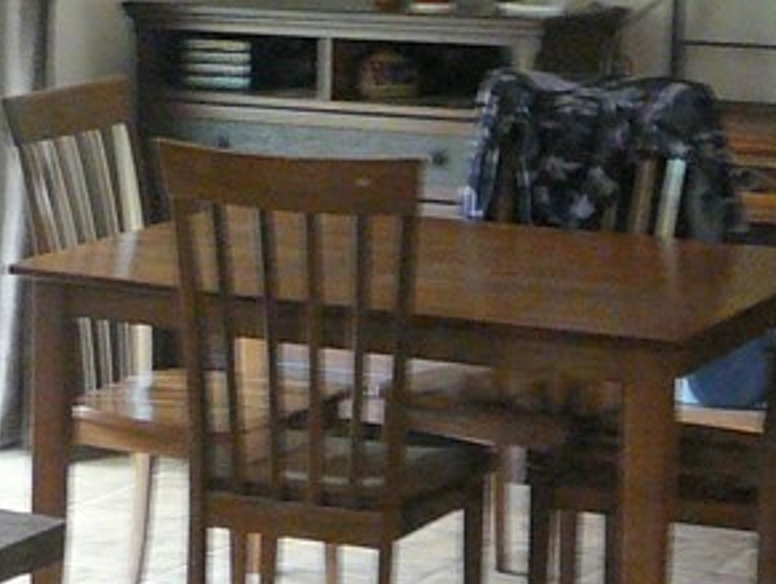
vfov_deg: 12.1
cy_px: 232
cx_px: -107
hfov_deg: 15.5
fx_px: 2761
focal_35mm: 123
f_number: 2.8
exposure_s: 1/8
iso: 200
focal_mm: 5.2
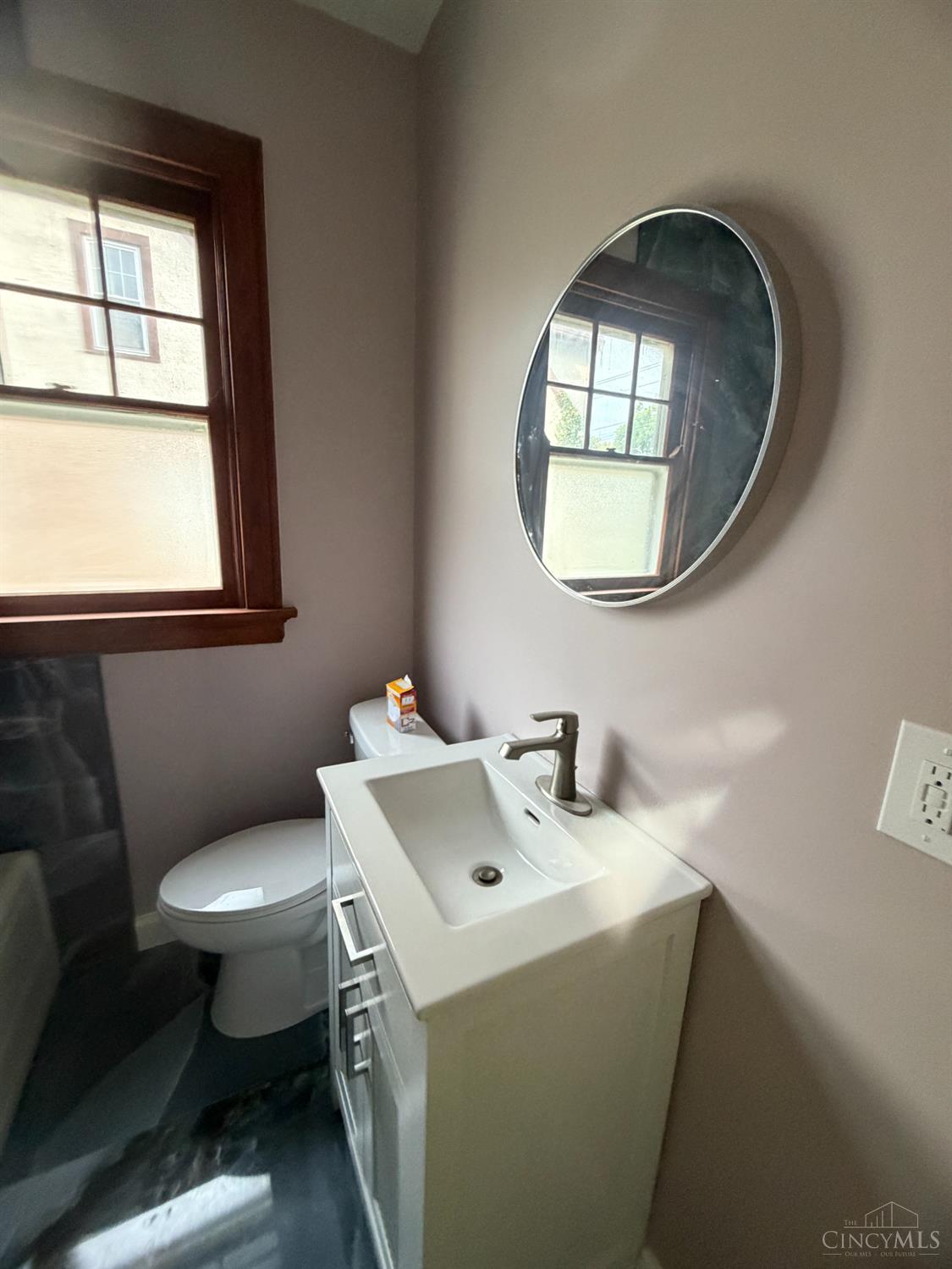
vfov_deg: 102.0
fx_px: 513
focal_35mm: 14
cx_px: 476
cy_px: 634
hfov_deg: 85.7
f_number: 2.2
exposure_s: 1/60
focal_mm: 2.22
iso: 400
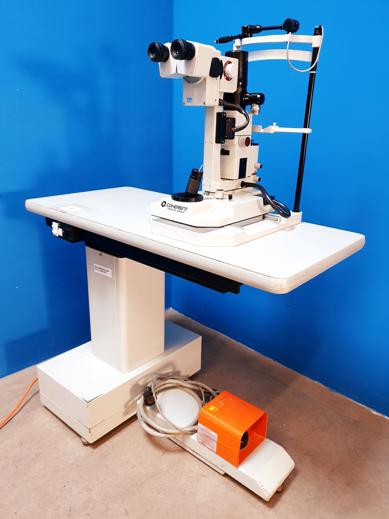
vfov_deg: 67.3
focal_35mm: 26
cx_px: 194
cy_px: 260
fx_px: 390
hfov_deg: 53.1
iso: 200
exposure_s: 1/50
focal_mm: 4.3
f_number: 1.5
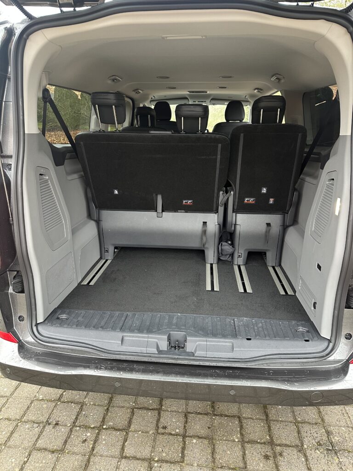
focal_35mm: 24
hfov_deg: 56.8
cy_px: 236
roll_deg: -0.2
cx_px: 176
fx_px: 326
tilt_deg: -19.1
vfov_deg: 71.6
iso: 250
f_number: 1.78
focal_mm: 6.86
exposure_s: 1/90
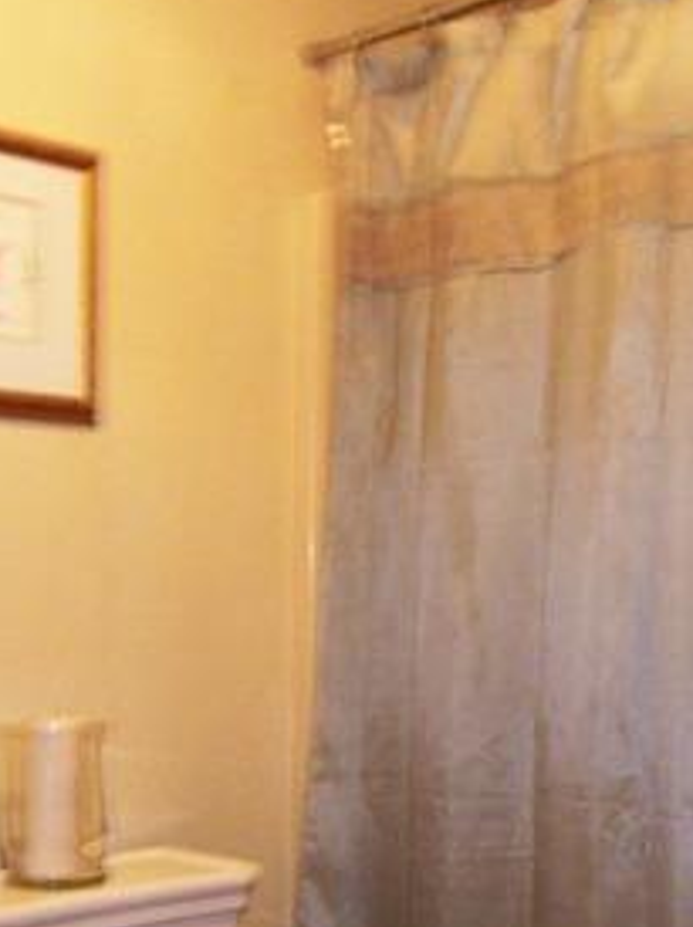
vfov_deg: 32.4
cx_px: 301
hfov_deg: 25.2
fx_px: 1551
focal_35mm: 58
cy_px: 739
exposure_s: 1/30
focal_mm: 3.8
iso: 200
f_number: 2.8
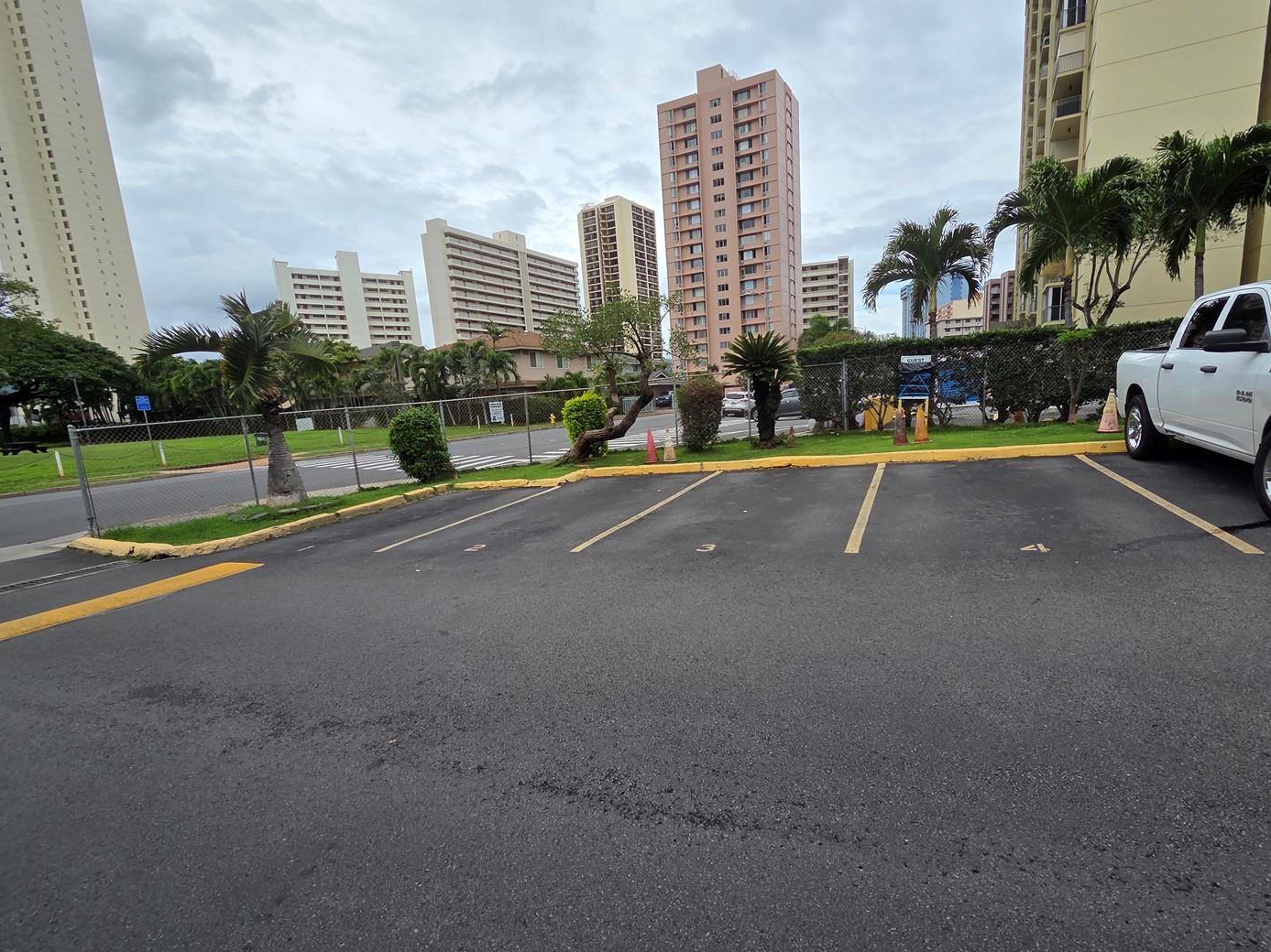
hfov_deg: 97.9
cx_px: 694
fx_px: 551
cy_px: 506
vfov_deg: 81.6
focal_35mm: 15
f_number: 2.2
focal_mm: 2.2
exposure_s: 1/2180
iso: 50
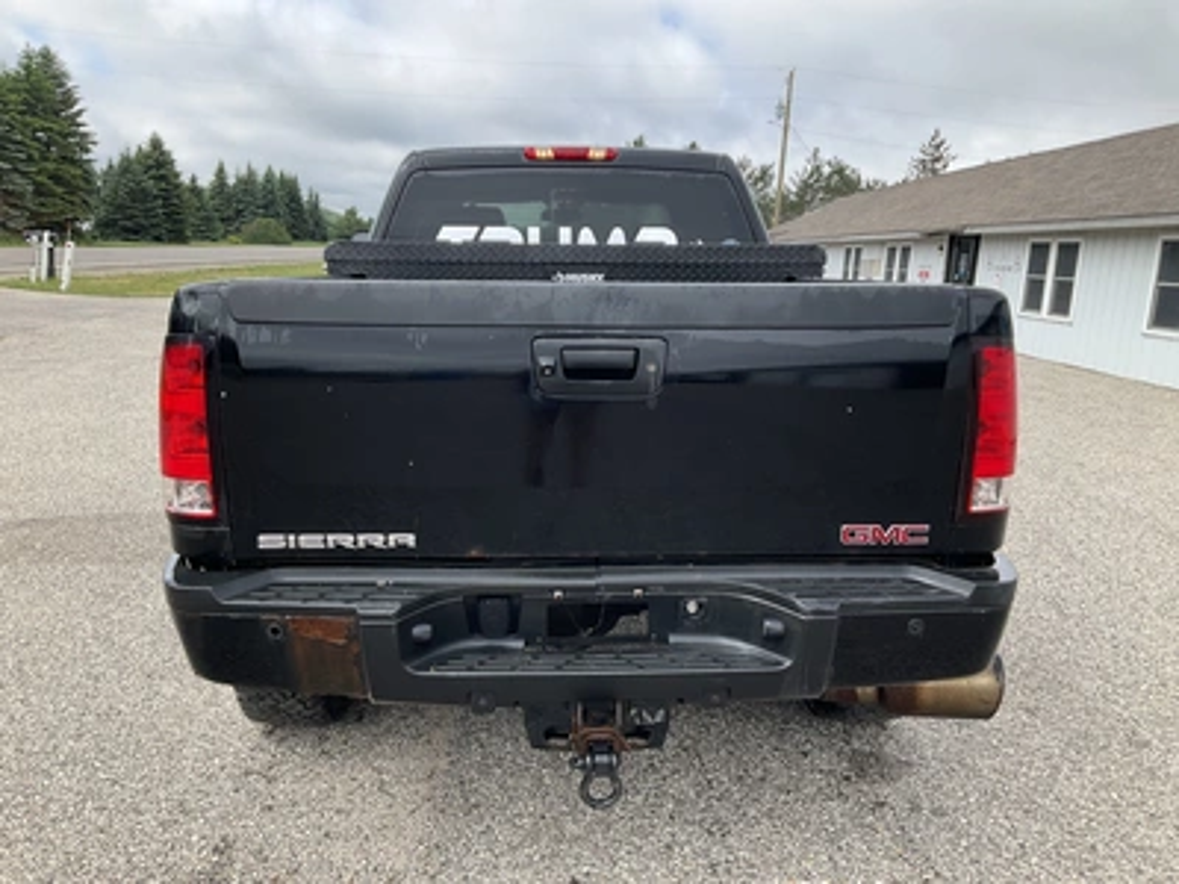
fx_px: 988
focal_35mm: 29
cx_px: 590
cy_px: 442
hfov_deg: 61.7
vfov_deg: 48.2
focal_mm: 3
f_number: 1.8
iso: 25
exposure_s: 1/719
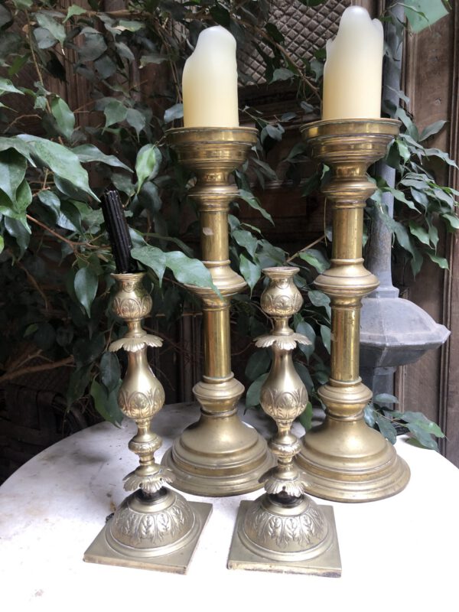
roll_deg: +1.2
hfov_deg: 49.7
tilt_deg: -8.5
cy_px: 306
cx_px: 230
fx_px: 495
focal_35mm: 28
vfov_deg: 63.4
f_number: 1.8
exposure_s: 1/24
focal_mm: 3.99
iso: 32
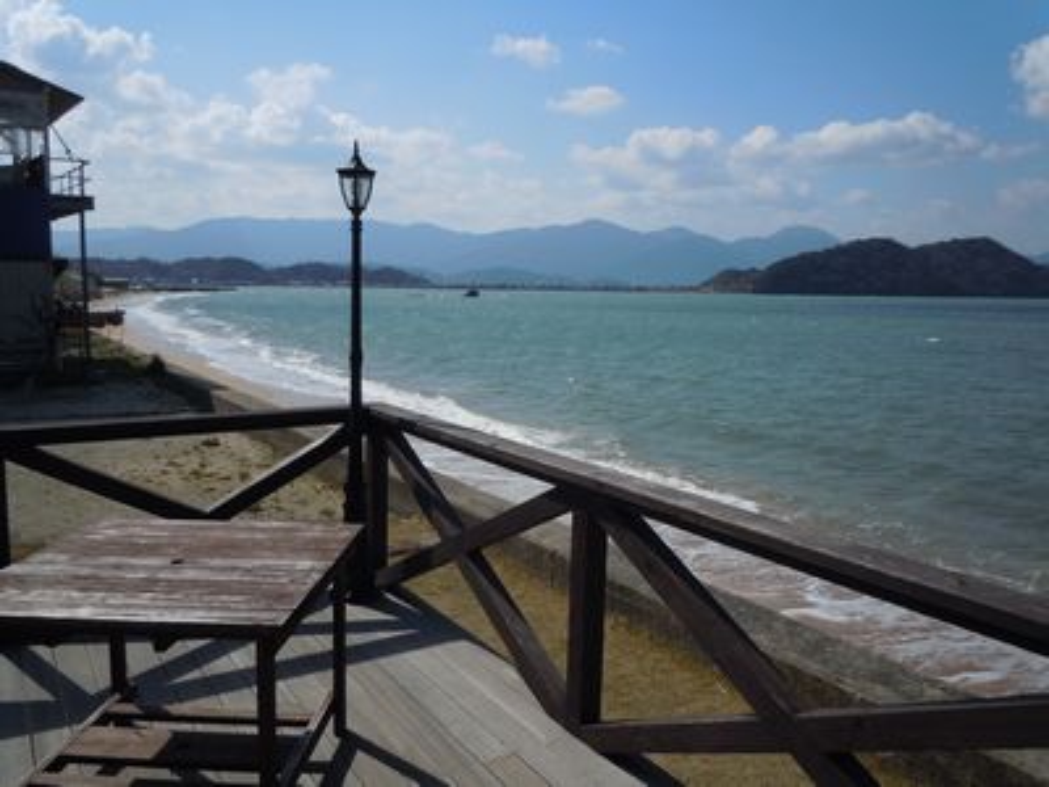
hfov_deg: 63.4
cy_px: 394
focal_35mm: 28
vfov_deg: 49.7
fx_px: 849
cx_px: 524
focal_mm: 5
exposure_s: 1/500
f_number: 7.4
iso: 100
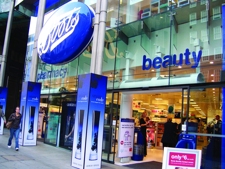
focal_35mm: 36
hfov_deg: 51.3
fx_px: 234
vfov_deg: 39.7
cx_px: 112
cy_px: 84
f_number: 2.8
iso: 125
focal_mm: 6
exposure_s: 1/100
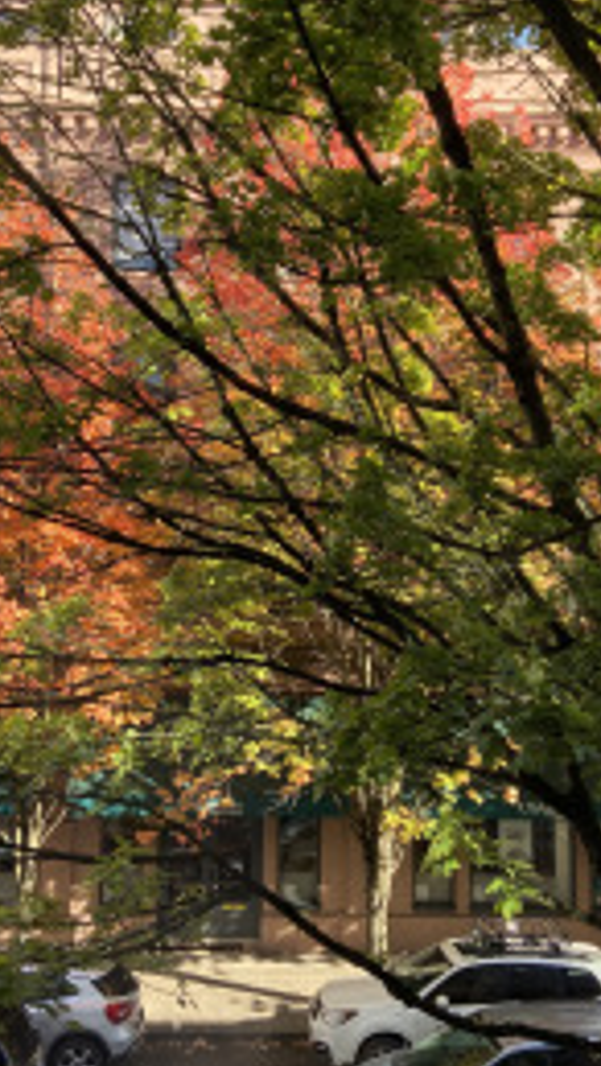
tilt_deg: +4.9
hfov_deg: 29.7
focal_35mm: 40
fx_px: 1131
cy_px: 510
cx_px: 255
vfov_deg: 50.4
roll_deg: -0.8
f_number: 1.8
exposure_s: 1/249
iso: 32
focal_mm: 4.25
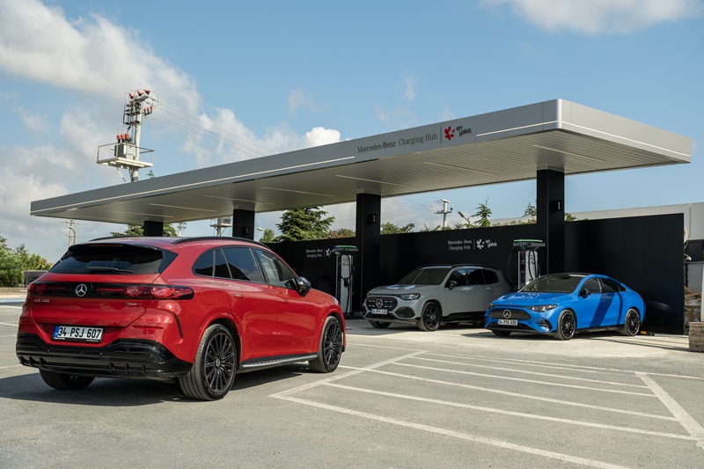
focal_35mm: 40
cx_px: 352
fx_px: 782
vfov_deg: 33.4
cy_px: 234
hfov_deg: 48.5
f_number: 3.6
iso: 200
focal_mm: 26.4
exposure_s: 1/1000
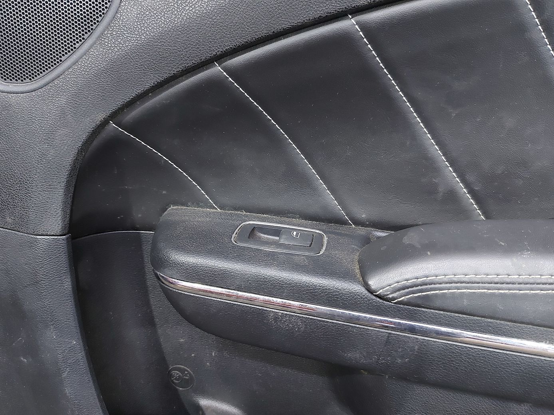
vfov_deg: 56.8
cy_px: 208
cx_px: 277
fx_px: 384
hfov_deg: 71.6
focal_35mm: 24
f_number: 1.8
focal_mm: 5.23
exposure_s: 1/25
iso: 320
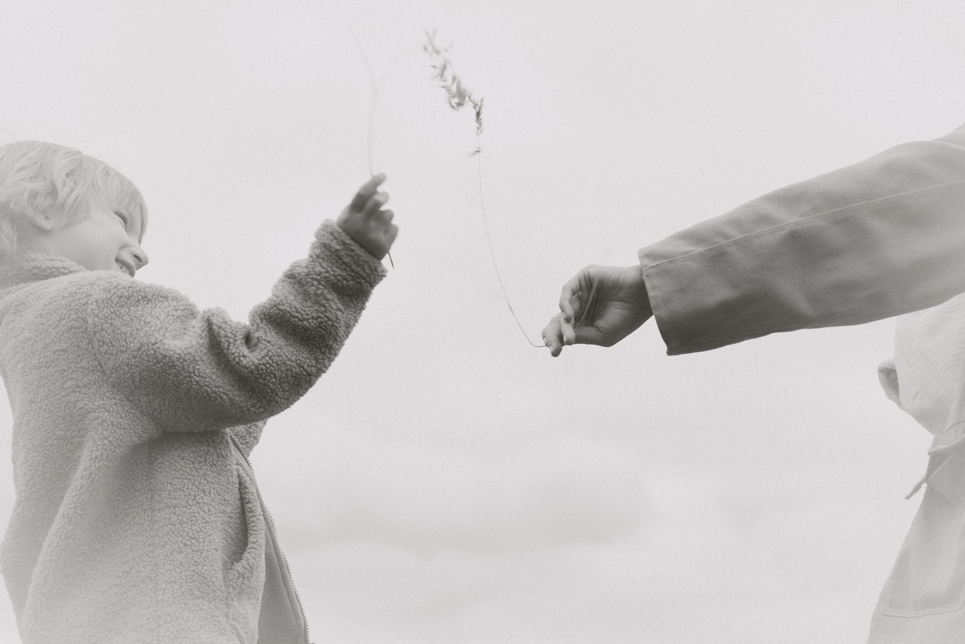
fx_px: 1688
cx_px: 739
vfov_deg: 21.2
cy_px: 566
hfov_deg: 31.3
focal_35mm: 63
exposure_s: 1/320
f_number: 2
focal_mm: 35
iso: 100
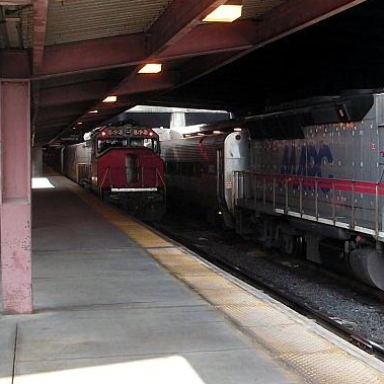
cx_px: 320
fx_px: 816
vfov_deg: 26.5
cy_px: 183
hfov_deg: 25.9
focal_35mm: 65
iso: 64
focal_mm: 6.3
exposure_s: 1/45
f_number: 3.3
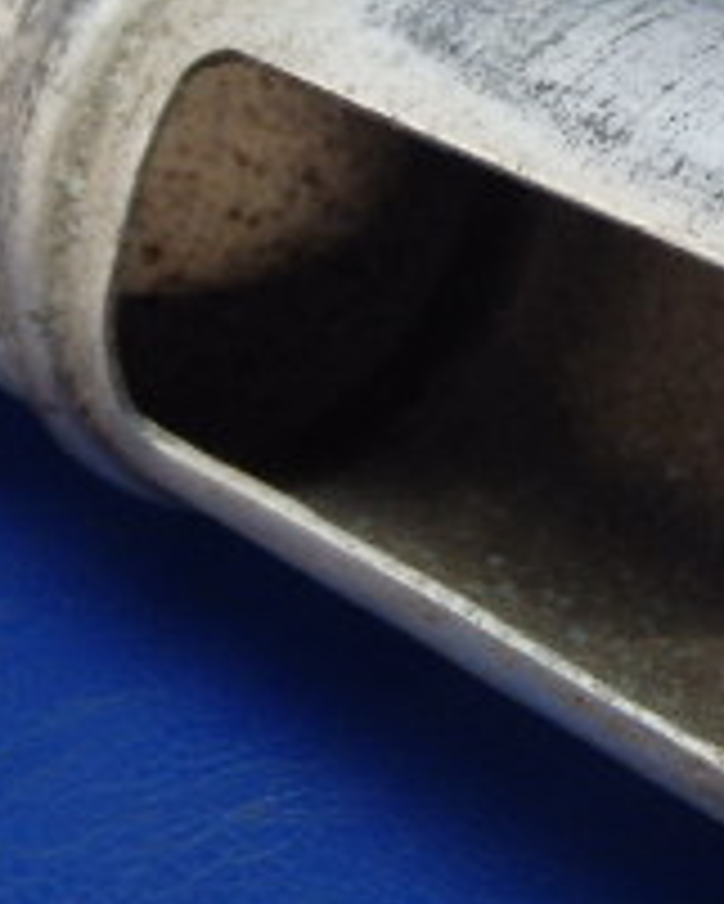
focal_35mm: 87
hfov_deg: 17.1
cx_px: 805
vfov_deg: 21.9
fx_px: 2328
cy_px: 598
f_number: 3.9
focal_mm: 5
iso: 250
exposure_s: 1/30
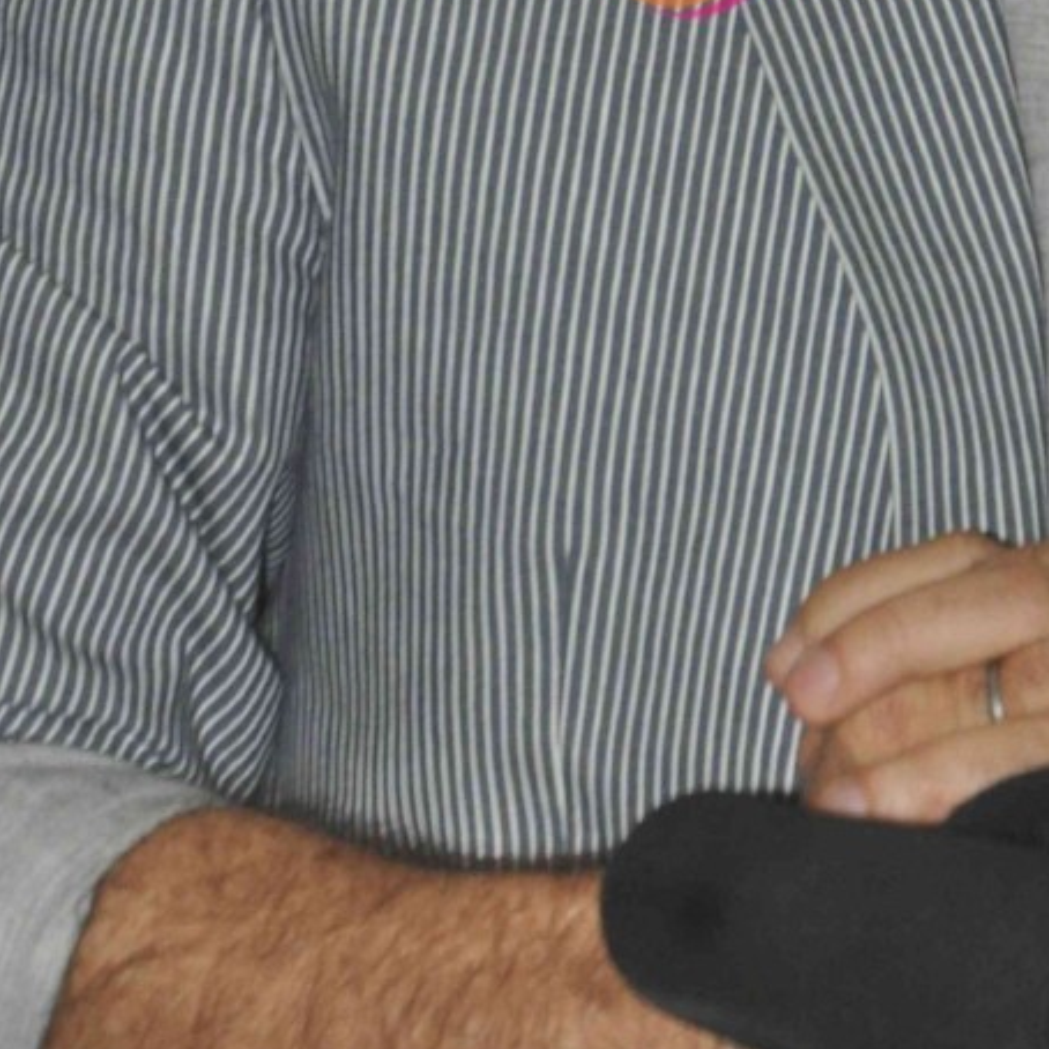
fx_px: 13028
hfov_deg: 4.6
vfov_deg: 4.6
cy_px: -548
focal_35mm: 380
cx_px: 1151
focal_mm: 90
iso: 800
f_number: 10
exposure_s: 1/200
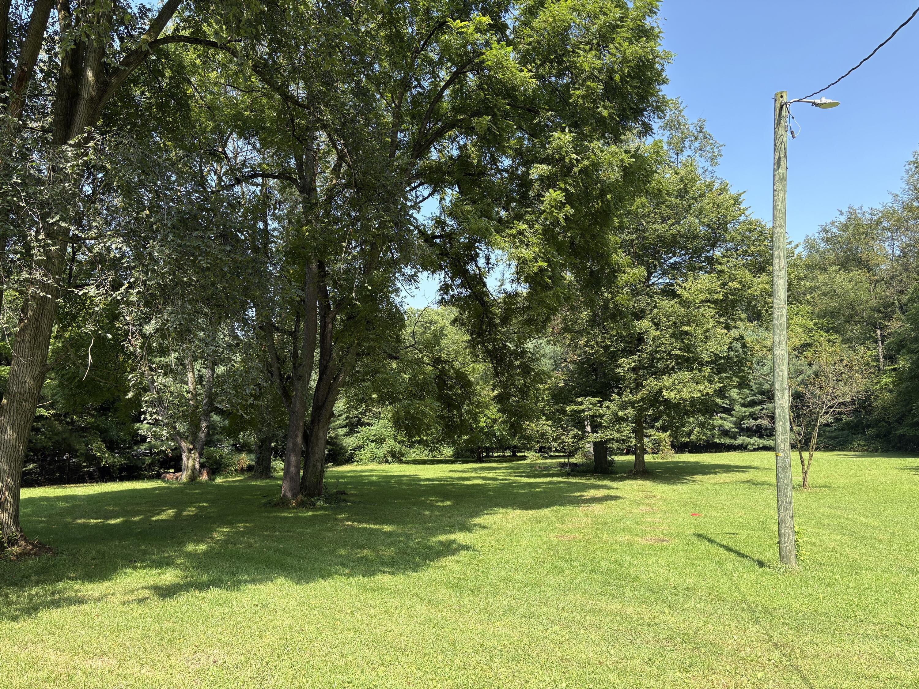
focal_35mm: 26
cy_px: 344
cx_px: 460
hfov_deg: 67.3
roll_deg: +0.6
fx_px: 690
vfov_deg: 53.1
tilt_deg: +7.7
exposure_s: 1/945
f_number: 1.6
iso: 50
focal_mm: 5.96
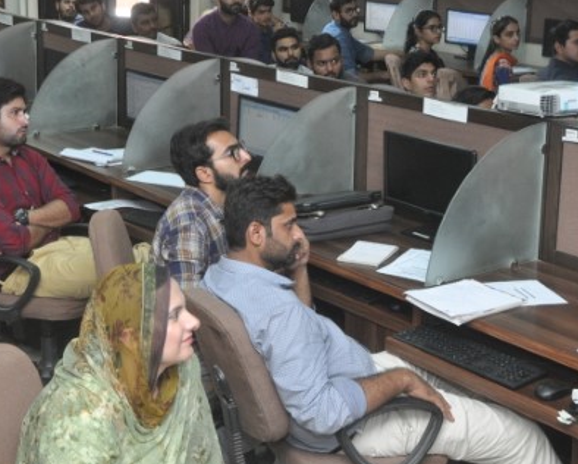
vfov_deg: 22.7
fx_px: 1147
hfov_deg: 28.2
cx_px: 241
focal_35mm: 67
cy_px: 156
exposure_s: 1/60
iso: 1250
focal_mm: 26
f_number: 6.3
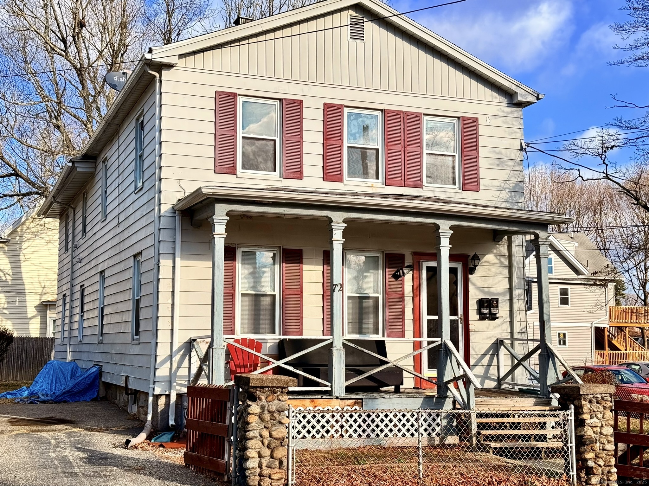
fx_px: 900
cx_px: 324
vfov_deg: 30.2
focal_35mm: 48
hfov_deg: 39.7
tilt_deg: +5.8
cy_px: 243
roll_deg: +1.2
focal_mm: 6.76
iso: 64
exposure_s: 1/1513
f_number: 1.78
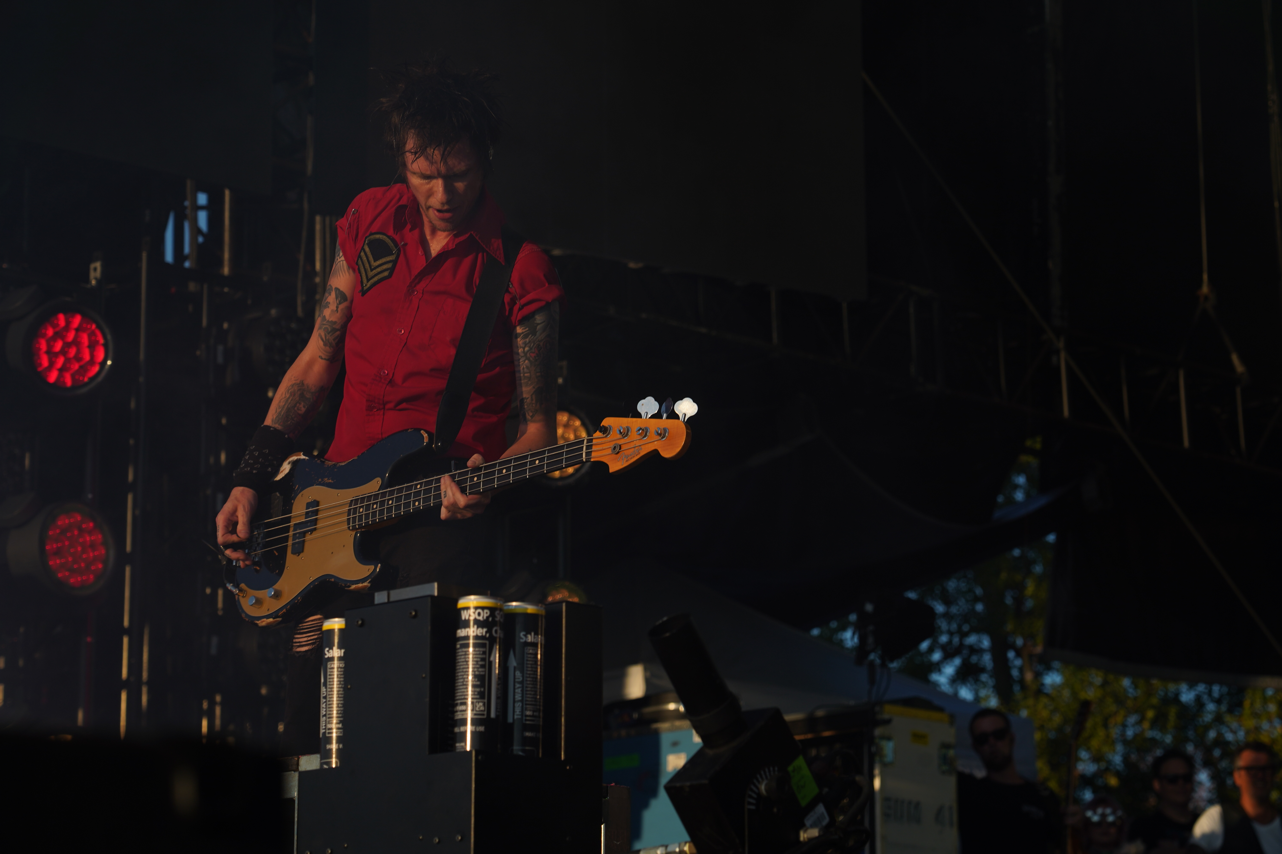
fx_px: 3739
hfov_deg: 19.5
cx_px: 641
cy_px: 427
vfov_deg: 13.0
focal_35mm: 105
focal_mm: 105
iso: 100
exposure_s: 1/400
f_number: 7.1
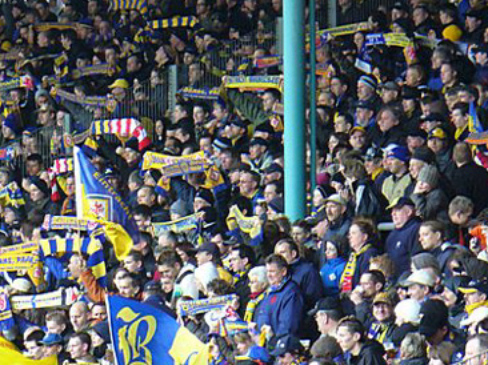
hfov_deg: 6.7
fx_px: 4184
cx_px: 149
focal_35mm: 297
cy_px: 174
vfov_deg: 5.0
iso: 200
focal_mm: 32.5
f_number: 4.4
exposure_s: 1/30
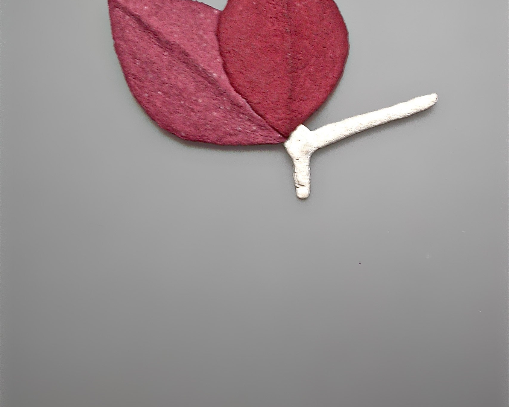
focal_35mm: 103
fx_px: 1552
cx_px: 254
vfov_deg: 14.9
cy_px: 89
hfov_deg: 18.6
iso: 100
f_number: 3.5
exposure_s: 1/8.6
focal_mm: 16.4
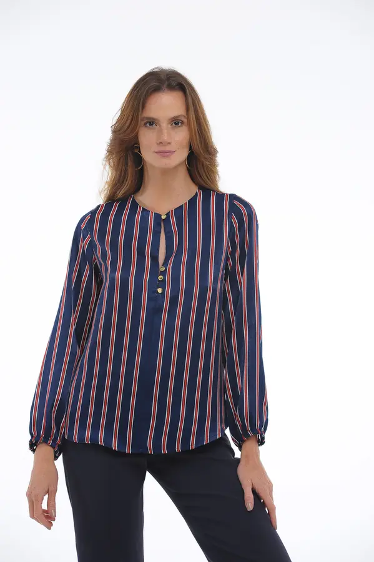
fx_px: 2496
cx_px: 187
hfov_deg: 8.6
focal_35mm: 160
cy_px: 281
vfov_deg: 12.8
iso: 200
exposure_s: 1/160
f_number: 9
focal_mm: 160
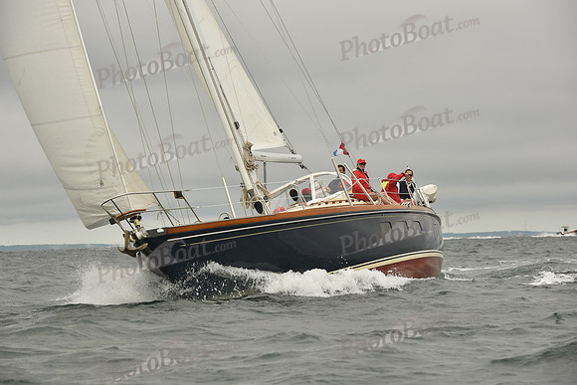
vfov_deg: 9.5
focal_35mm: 145
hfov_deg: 14.2
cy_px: 192
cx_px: 288
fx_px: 2324
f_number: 9
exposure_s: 1/800
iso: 320
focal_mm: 145
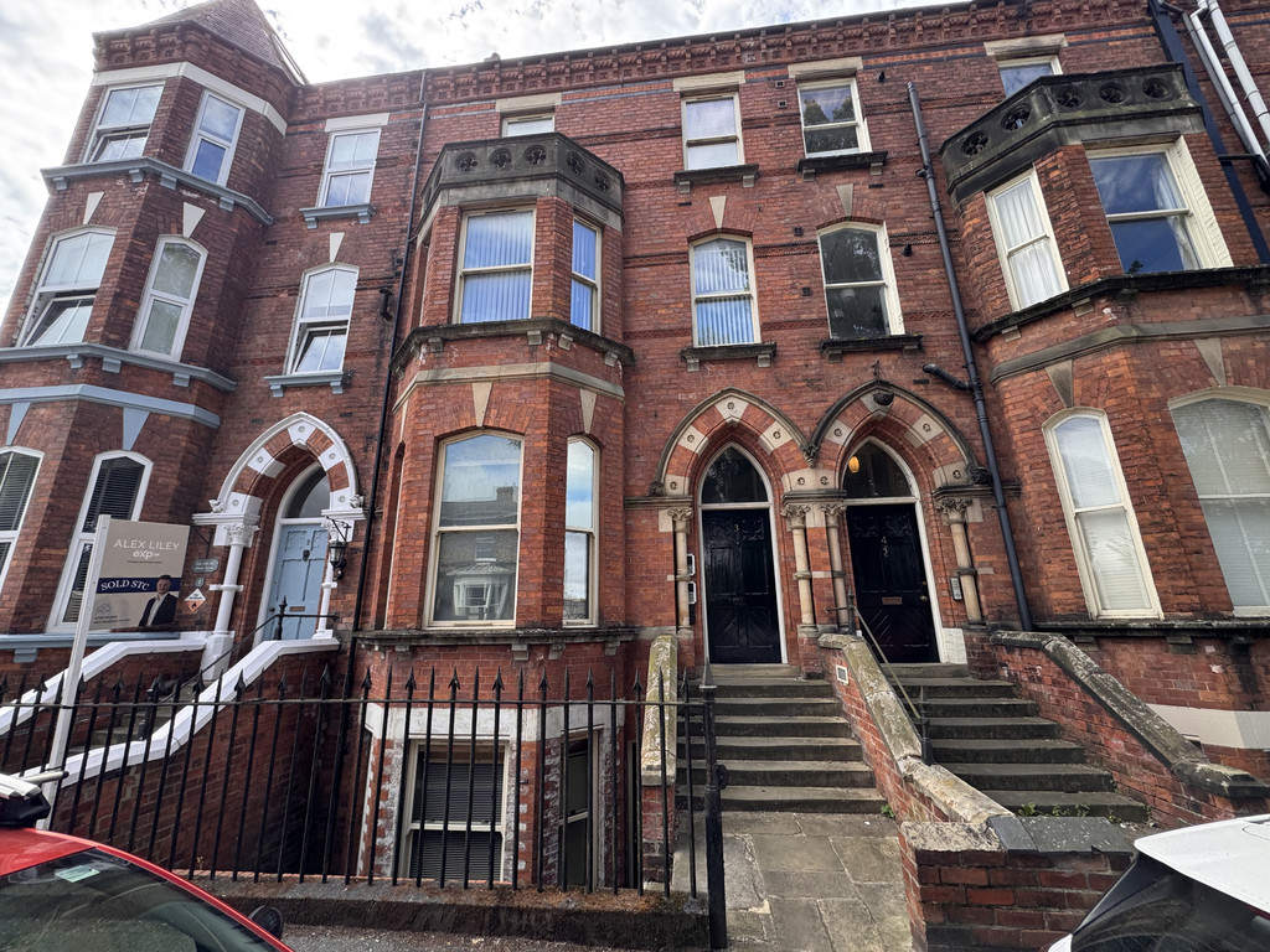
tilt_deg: +14.5
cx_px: 635
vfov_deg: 85.7
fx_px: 514
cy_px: 476
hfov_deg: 102.1
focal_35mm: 14
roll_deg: +1.0
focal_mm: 2.22
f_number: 2.2
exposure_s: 1/338
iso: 40
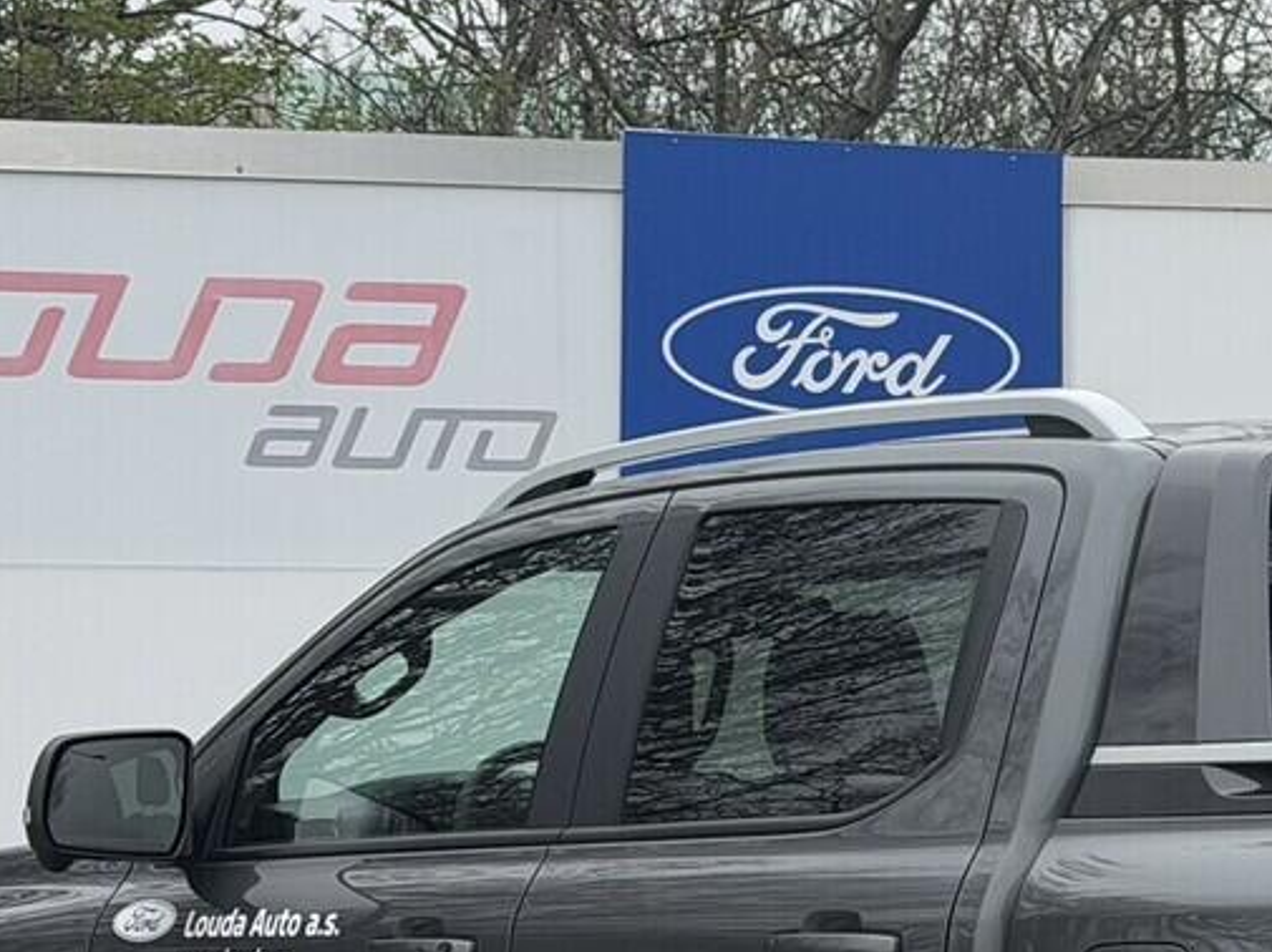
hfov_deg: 14.1
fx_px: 5031
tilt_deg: -1.6
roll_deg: +1.0
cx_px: 1443
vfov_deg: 10.8
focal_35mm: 137
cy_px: 849
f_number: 1.78
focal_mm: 6.76
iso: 64
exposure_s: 1/2976
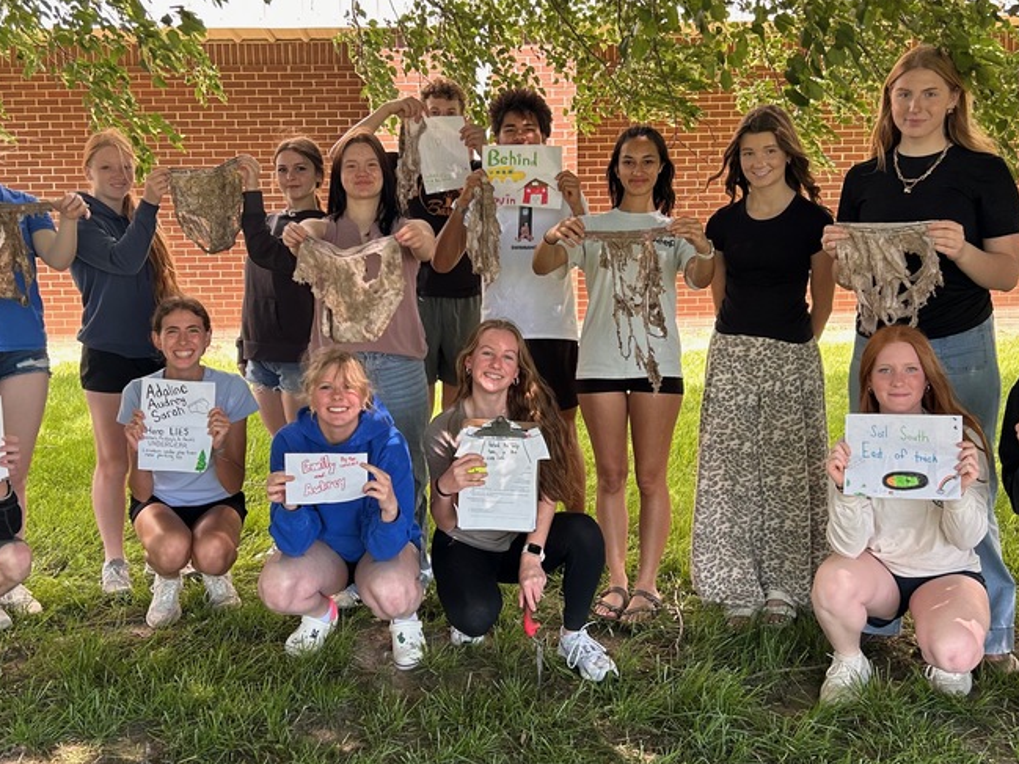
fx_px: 1207
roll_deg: +1.6
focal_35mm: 41
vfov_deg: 35.1
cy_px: 373
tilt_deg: -8.2
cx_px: 484
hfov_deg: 45.8
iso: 50
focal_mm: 5.7
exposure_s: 1/181
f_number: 1.5
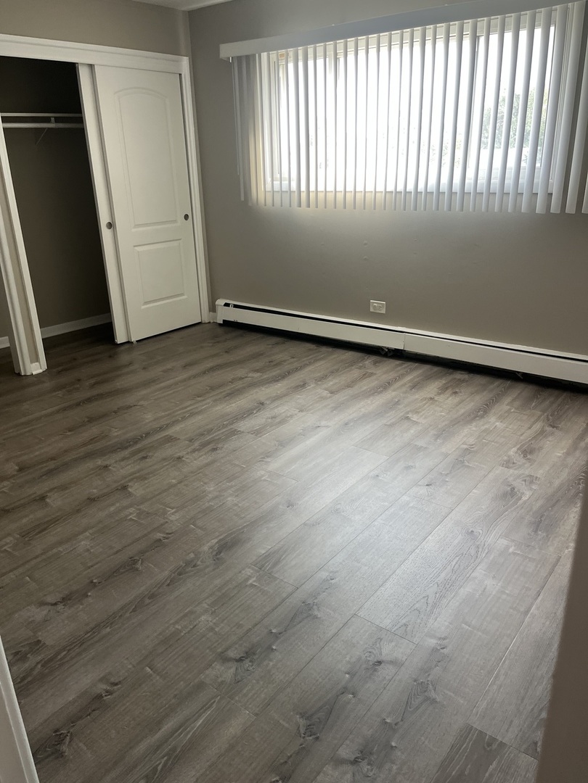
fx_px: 589
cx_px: 294
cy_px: 392
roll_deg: +2.5
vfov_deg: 67.3
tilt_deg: -18.0
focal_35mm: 26
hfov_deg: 53.1
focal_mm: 5.1
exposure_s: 1/120
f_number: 1.6
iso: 125
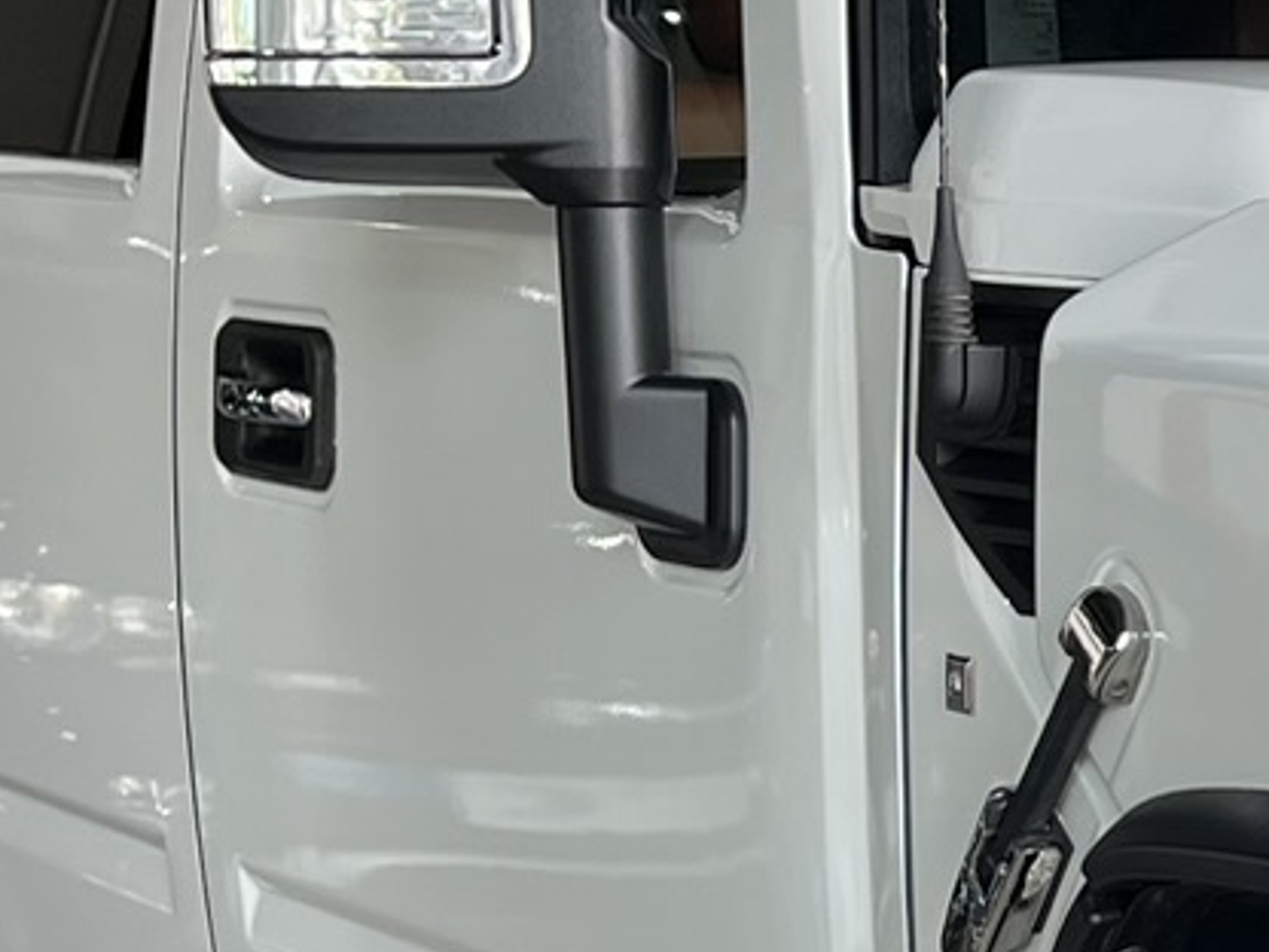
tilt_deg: -8.9
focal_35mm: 128
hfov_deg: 14.0
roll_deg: -0.2
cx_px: 2157
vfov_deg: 11.4
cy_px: 1016
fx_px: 4692
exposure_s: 1/113
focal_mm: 5.1
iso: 32
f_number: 1.6
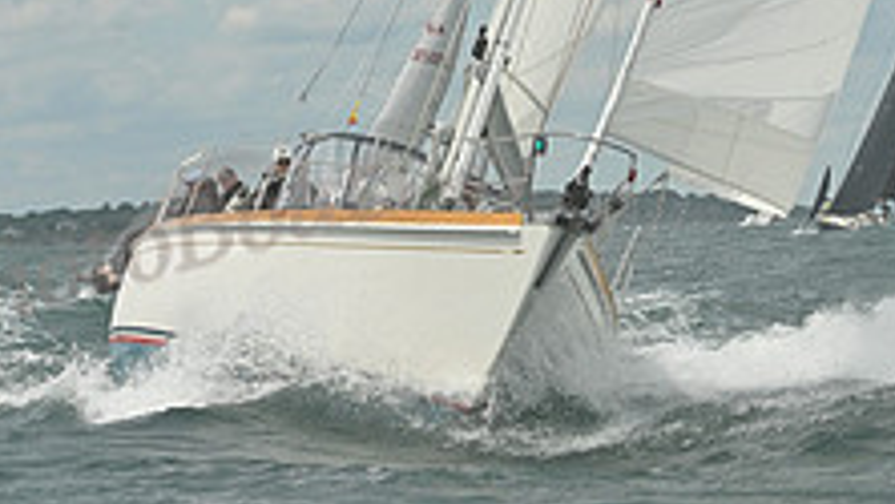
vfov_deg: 6.2
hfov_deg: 11.2
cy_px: -439
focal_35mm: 192
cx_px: 695
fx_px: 4558
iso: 320
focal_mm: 70
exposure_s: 1/1250
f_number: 11
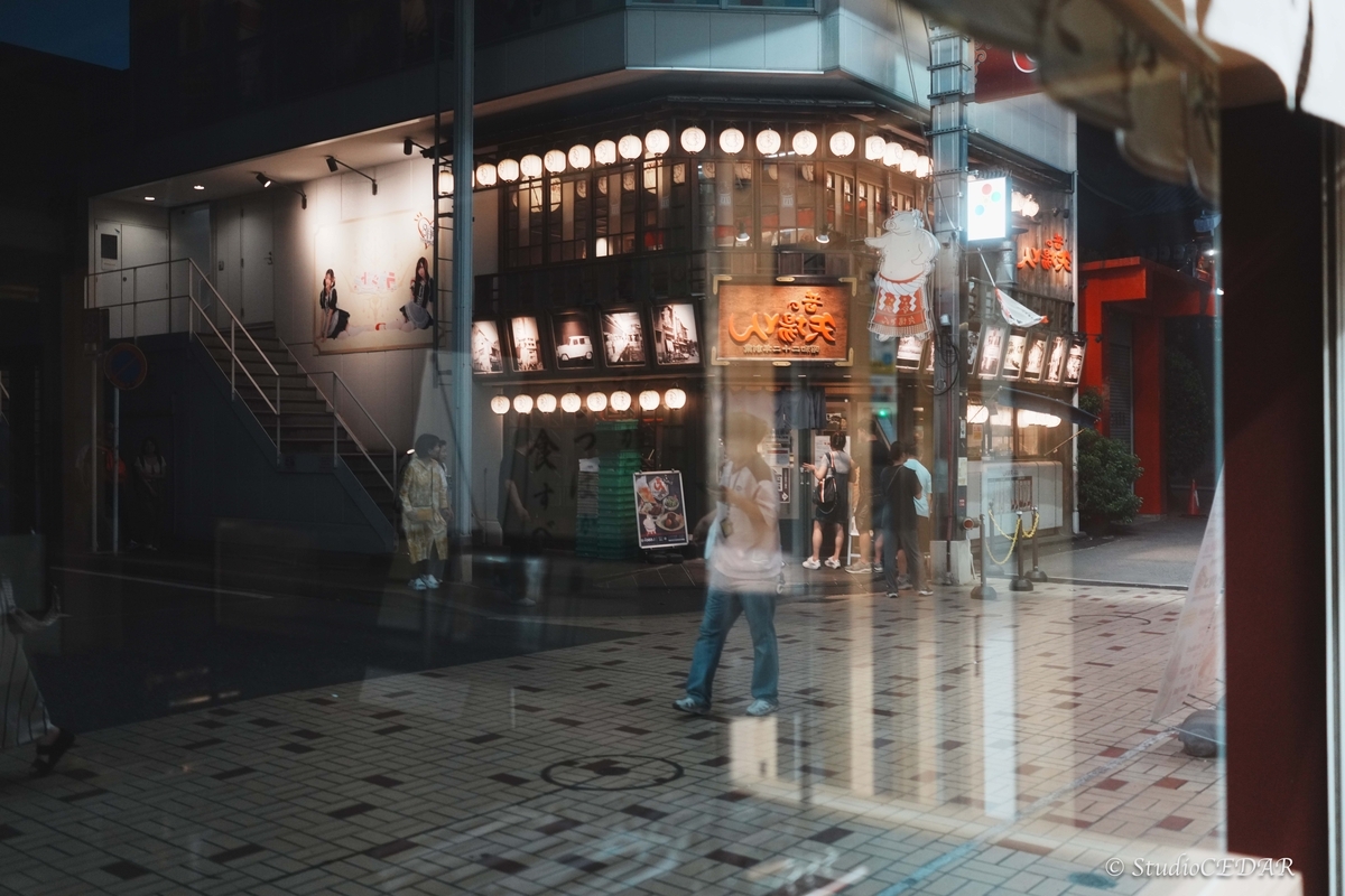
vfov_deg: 37.9
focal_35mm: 35
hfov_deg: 54.4
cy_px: 448
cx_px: 672
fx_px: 1308
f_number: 2
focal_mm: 35
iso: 2000
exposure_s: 1/125
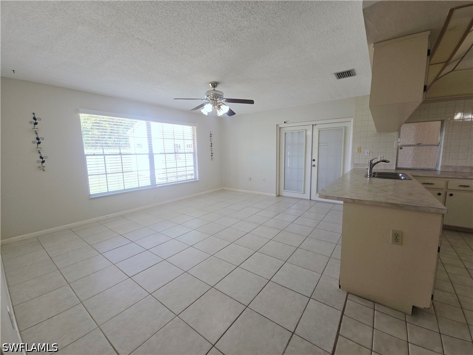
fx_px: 178
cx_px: 236
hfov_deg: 106.2
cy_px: 178
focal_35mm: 13
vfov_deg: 89.9
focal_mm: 2.2
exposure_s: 1/120
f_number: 2.2
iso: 50
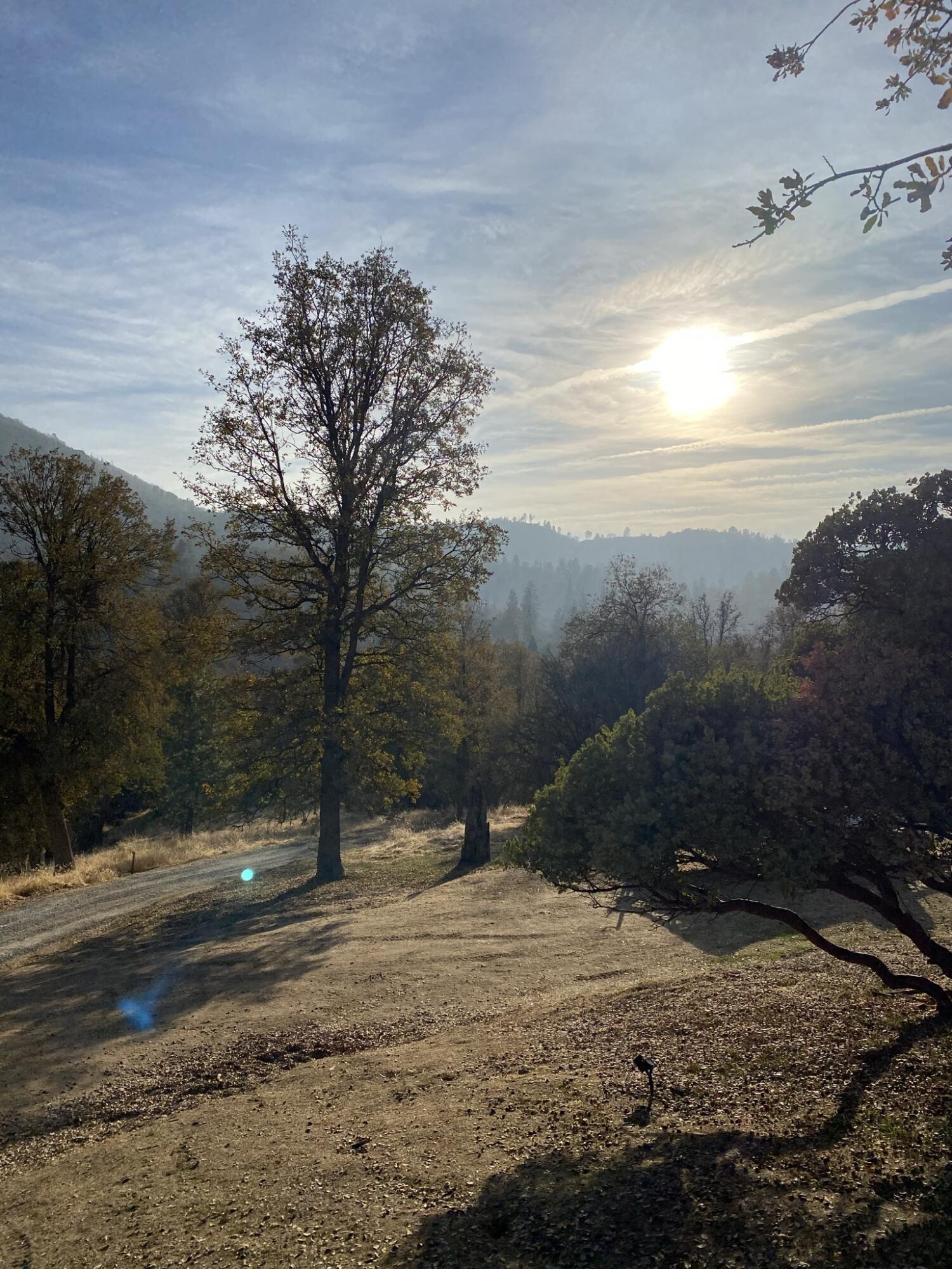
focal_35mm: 26
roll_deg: -0.6
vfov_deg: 67.3
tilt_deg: +2.1
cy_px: 634
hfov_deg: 53.1
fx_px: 953
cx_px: 476
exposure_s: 1/10417
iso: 40
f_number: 1.8
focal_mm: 4.25
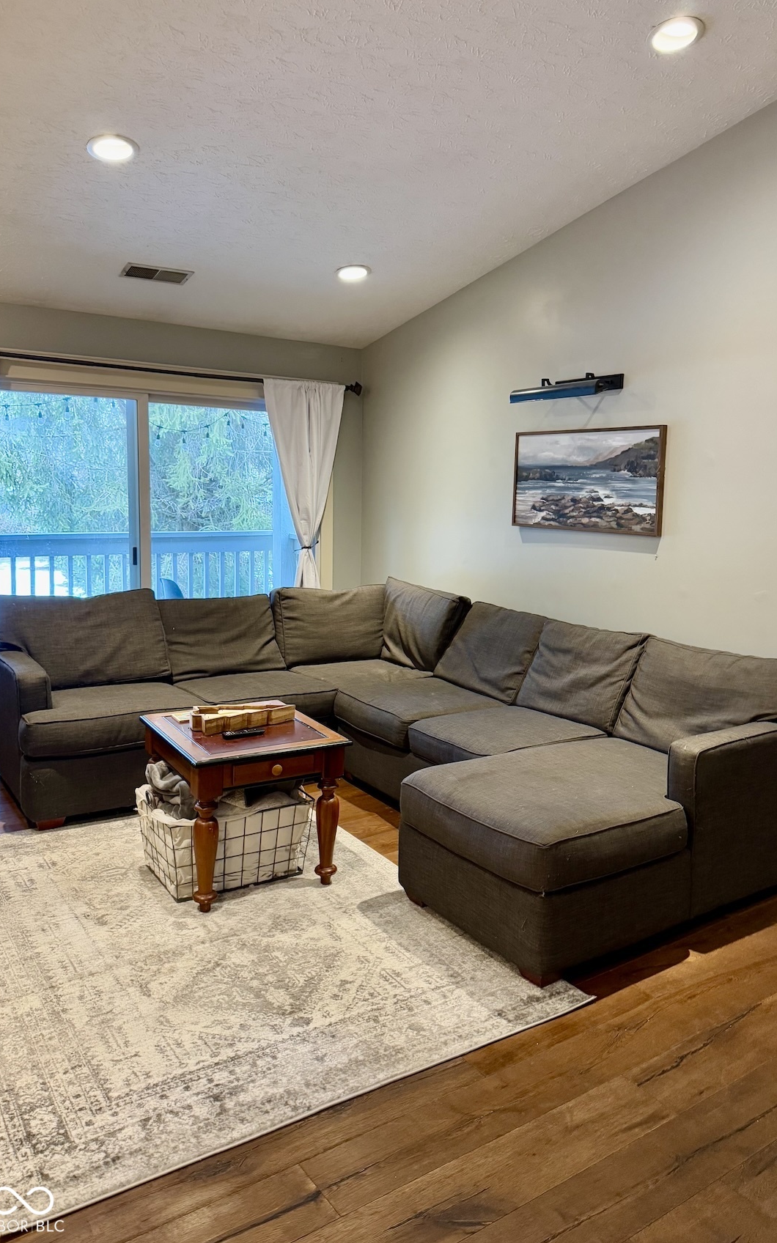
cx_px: 452
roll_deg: -1.6
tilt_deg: -5.5
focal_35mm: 27
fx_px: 915
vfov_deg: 68.4
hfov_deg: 45.9
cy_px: 592
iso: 500
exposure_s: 1/59
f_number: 1.78
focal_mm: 6.76
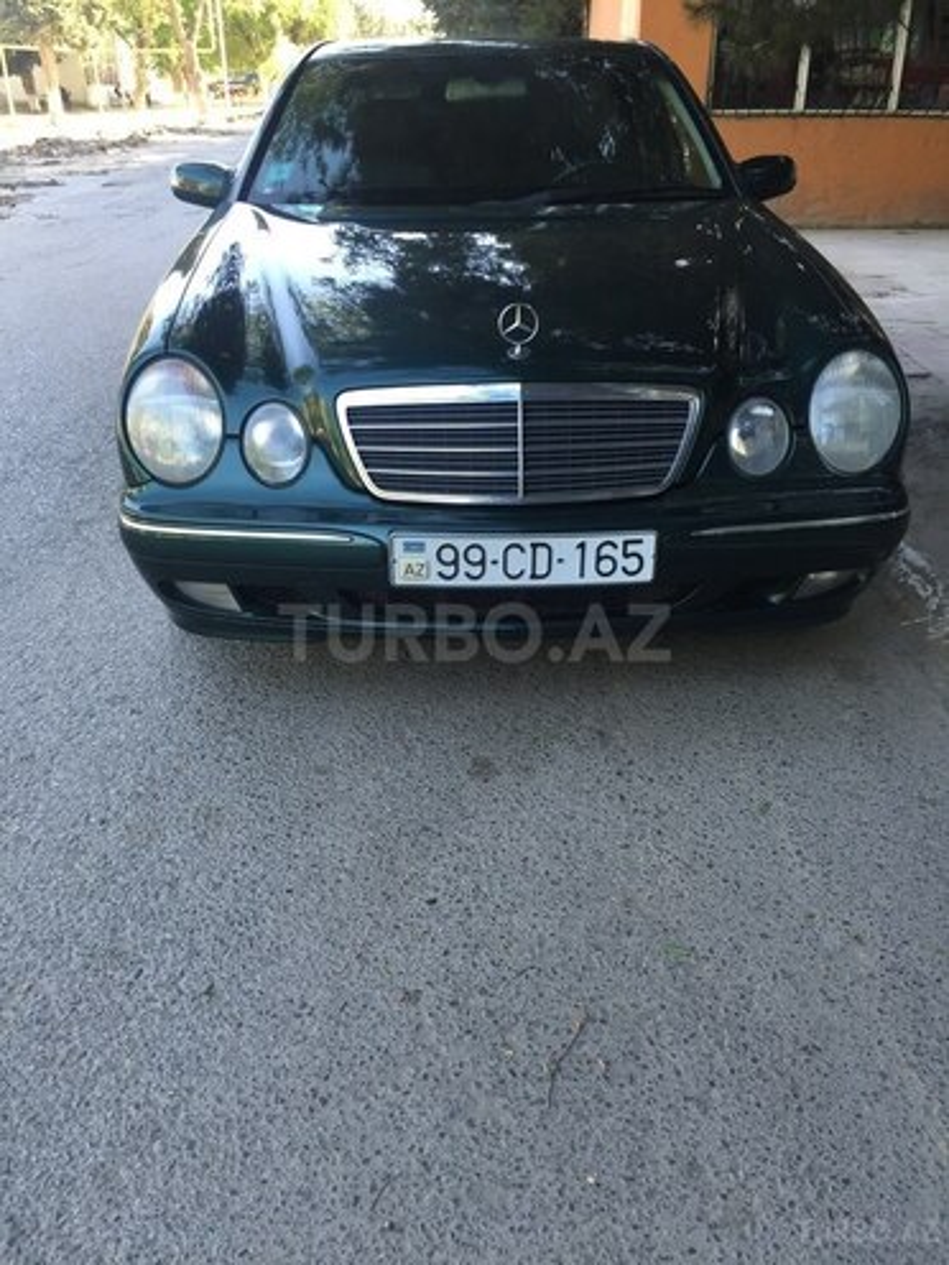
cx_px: 474
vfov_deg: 61.7
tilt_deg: -27.9
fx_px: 1060
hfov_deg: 48.2
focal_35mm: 29
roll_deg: -0.1
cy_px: 632
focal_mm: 4.15
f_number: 2.2
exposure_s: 1/100
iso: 50
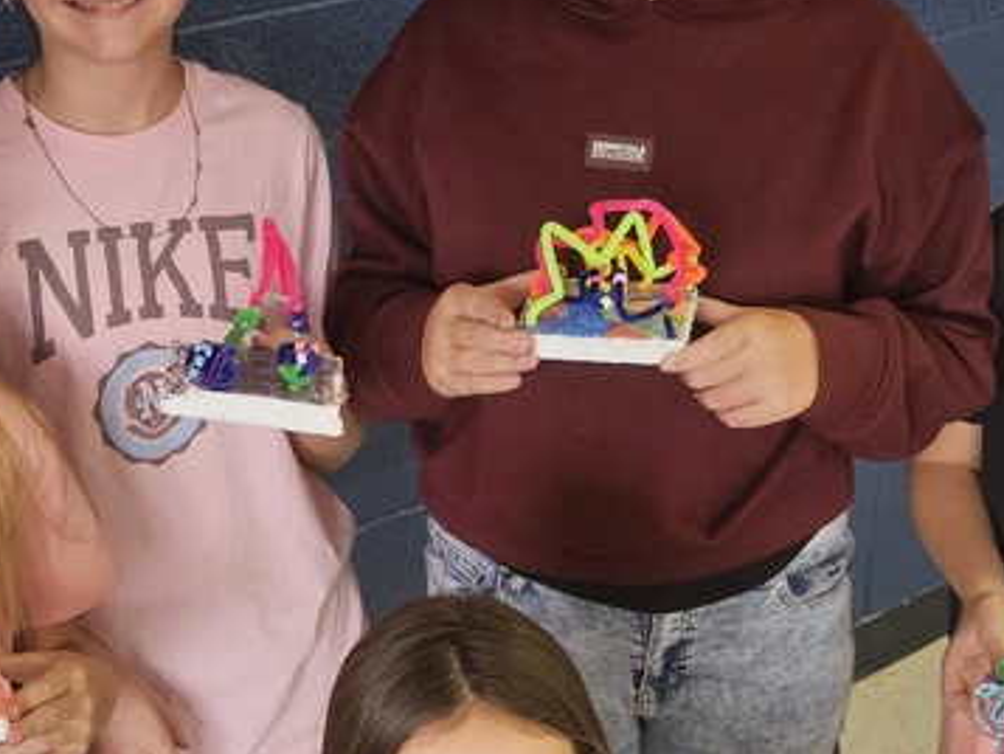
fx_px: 1915
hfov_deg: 29.4
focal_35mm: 66
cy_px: 653
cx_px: 450
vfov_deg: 21.8
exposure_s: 1/120
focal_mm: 6.3
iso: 160
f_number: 1.7
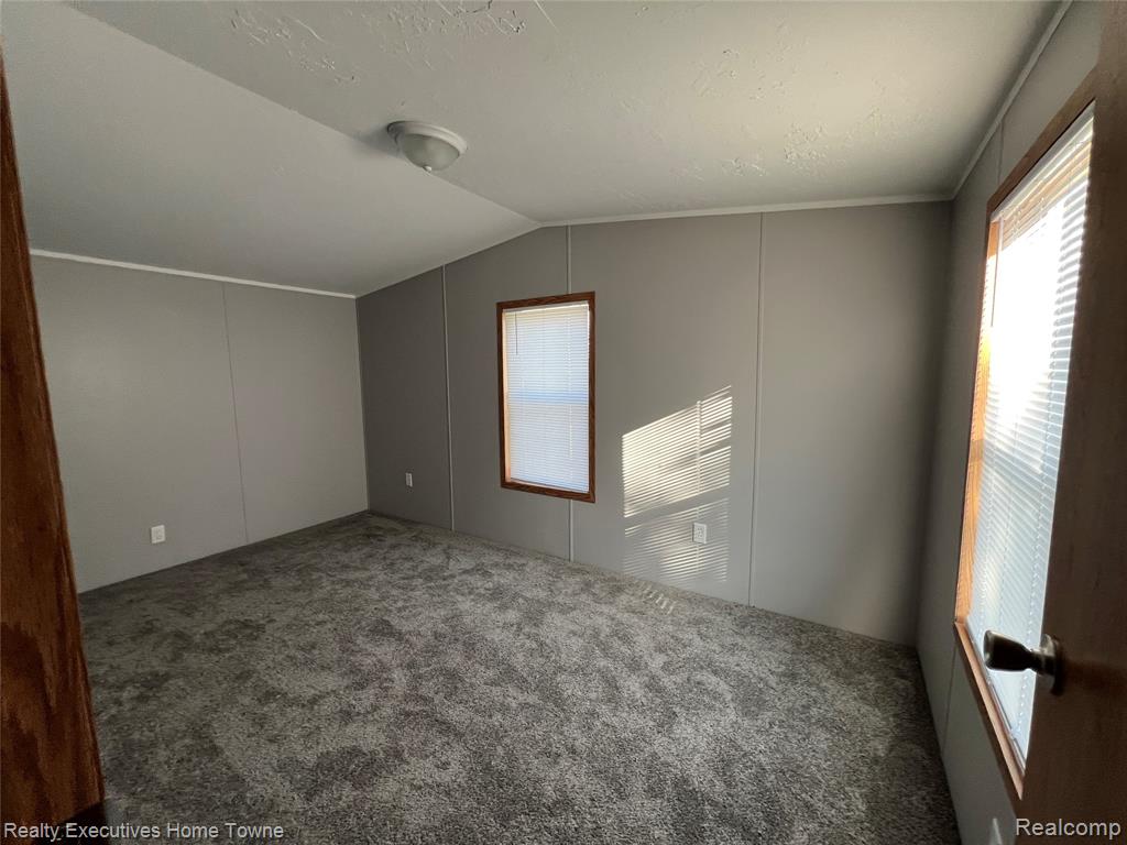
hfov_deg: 106.2
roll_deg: +1.7
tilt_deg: -7.1
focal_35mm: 13
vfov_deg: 89.9
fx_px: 423
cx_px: 564
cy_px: 422
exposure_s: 1/99
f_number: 1.8
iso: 100
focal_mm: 1.57
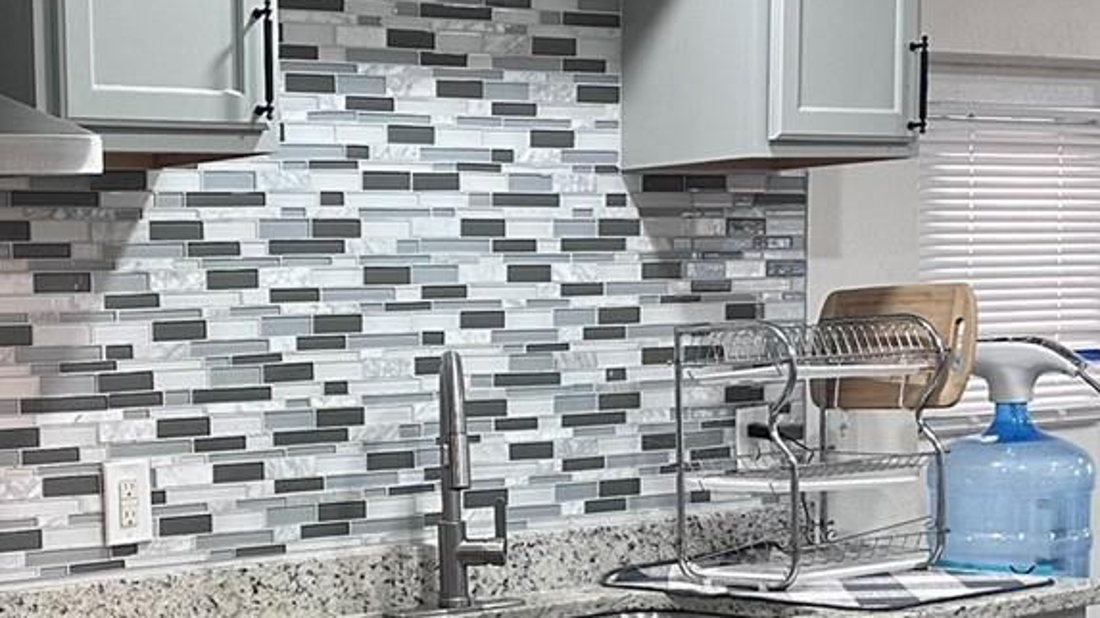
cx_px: 121
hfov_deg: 28.0
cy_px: 514
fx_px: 2129
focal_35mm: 73
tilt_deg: -4.7
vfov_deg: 16.4
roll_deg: +1.0
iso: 200
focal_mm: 6.86
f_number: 1.78
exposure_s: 1/60
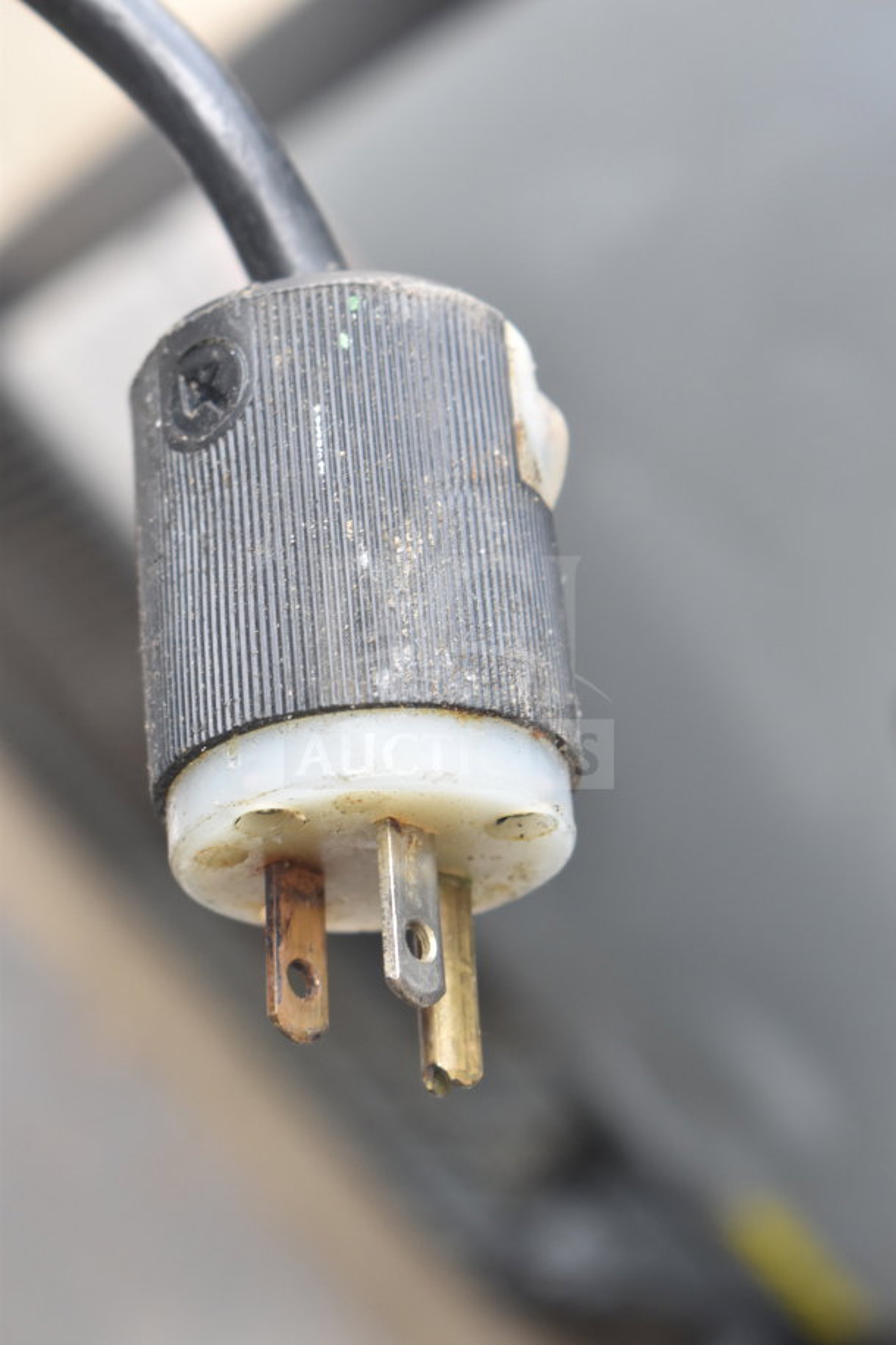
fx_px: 3080
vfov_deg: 24.6
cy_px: 672
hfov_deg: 16.6
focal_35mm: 82
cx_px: 448
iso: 640
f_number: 5.6
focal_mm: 55
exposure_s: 1/100
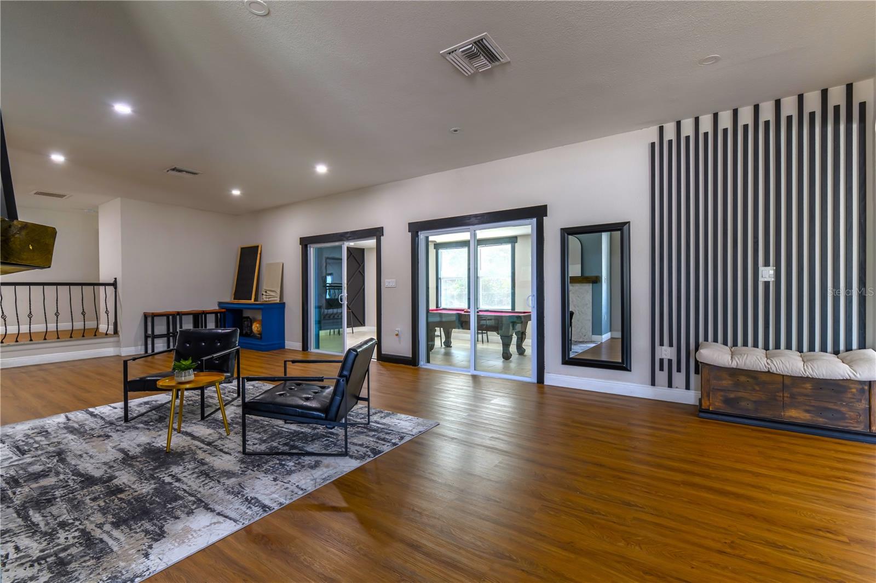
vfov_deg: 73.7
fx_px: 389
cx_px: 438
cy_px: 292
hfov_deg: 96.7
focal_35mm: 16
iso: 500
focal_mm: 16
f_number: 7.1
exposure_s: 1/125
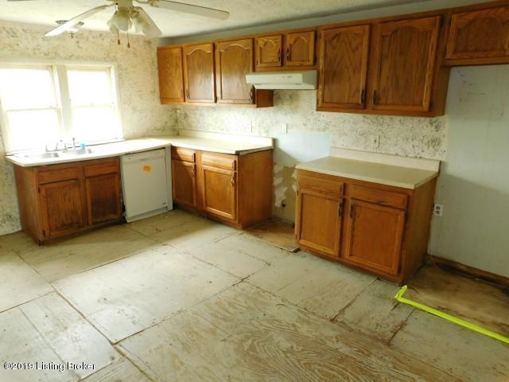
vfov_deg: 56.8
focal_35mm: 24
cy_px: 191
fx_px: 353
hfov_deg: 71.6
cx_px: 254
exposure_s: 1/30
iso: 360
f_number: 3
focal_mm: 4.1
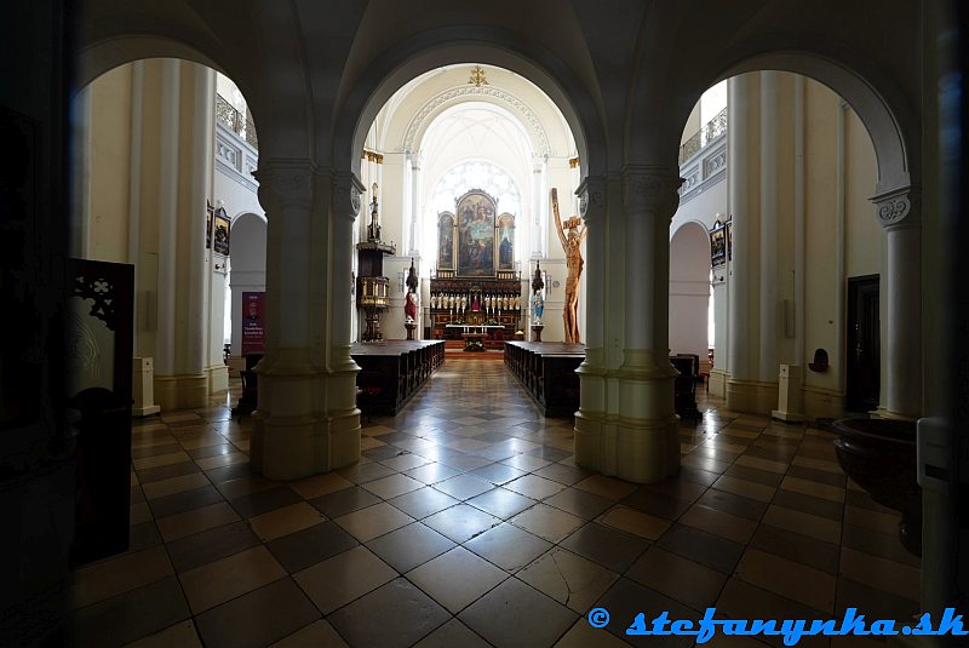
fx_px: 377
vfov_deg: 81.3
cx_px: 484
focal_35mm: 14
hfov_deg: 104.2
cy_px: 324
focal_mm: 14
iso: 400
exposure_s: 1/8
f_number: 9
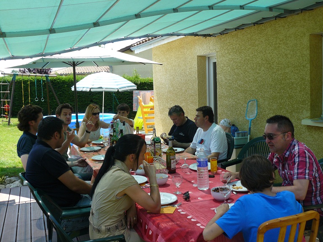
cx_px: 162
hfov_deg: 51.4
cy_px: 121
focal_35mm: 36
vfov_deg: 39.7
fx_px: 336
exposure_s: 1/200
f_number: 4
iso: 100
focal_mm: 6
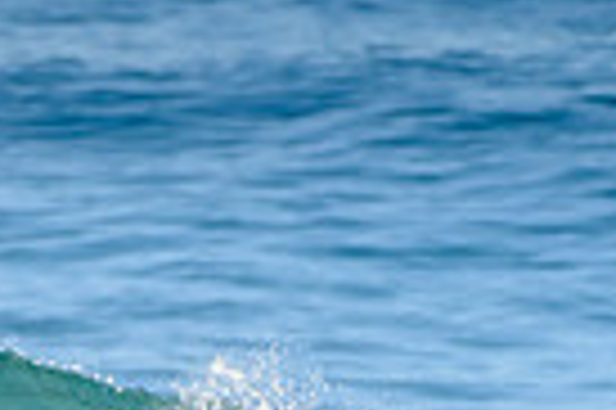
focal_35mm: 2602
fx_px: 44470
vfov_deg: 0.5
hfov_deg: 0.8
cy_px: 618
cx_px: 68
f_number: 5.6
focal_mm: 500
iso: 200
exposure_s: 1/2000
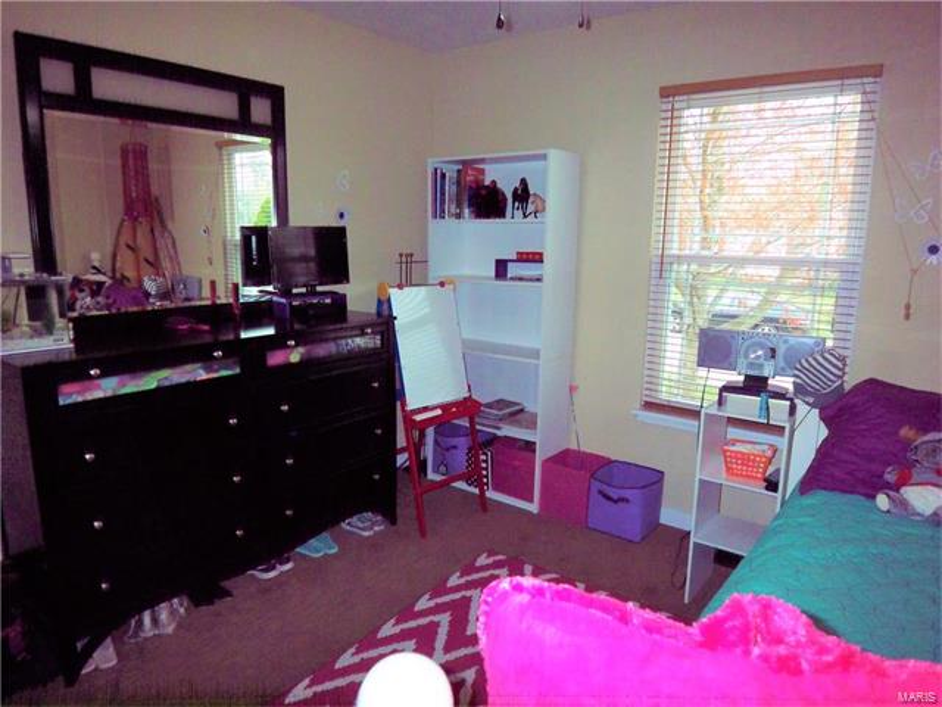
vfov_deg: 58.9
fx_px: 626
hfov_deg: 73.9
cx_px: 471
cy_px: 354
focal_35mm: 23
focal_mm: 3.8
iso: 200
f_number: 2.8
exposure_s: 1/30
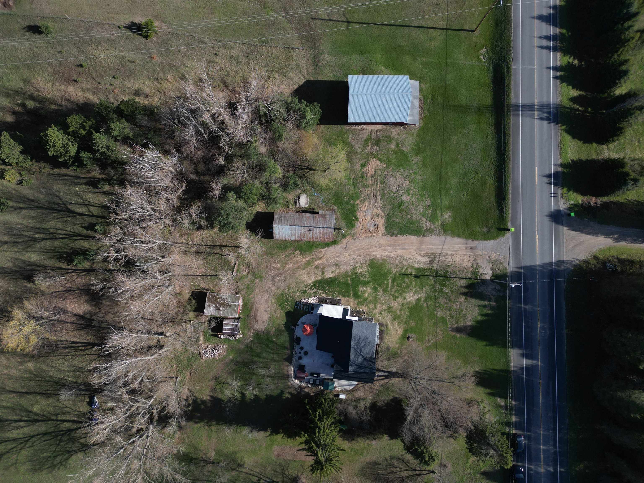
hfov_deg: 71.6
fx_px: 446
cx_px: 322
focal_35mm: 24
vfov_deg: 56.8
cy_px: 242
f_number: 1.7
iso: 100
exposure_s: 1/90
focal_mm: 6.72
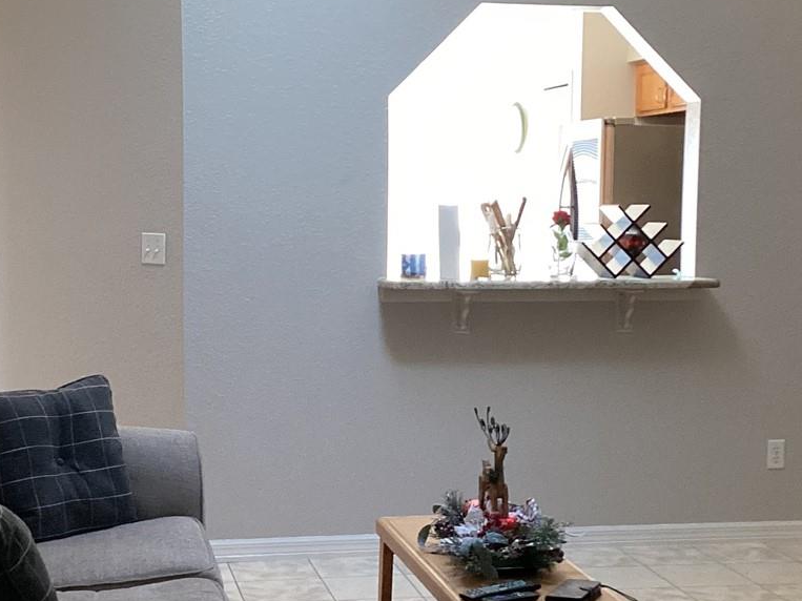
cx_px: 356
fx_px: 1506
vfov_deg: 22.6
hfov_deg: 29.8
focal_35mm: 65
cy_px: 329
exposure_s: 1/60
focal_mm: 3.3
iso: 200
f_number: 2.4
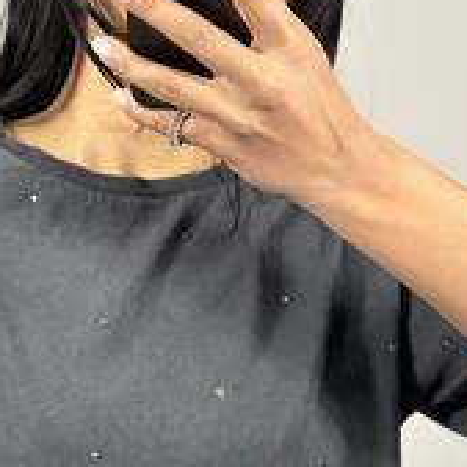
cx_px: 94
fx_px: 1587
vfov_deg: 16.2
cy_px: 529
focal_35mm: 104
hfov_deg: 16.6
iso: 160
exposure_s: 1/100
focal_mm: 6.86
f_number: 1.78
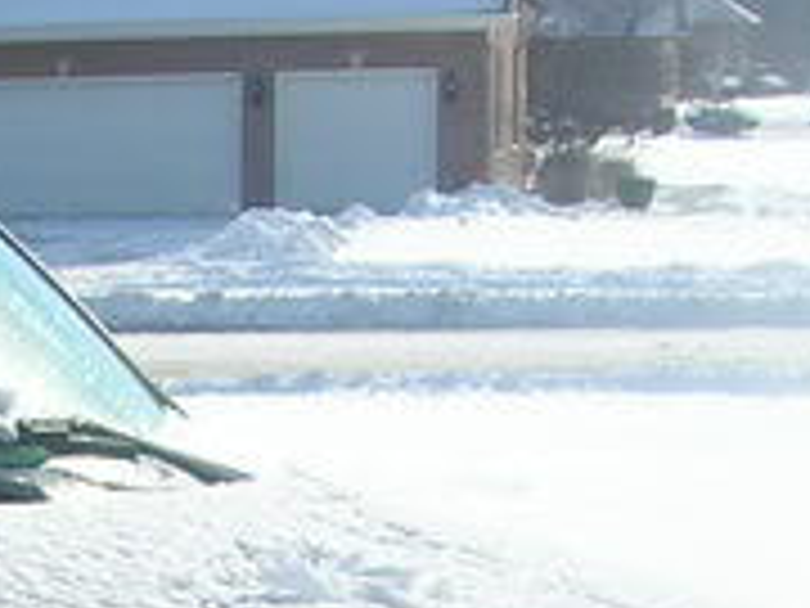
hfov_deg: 12.2
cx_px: -531
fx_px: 3533
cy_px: 898
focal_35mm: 151
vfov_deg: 9.6
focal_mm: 5.7
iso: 50
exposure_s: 1/410
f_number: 4.9
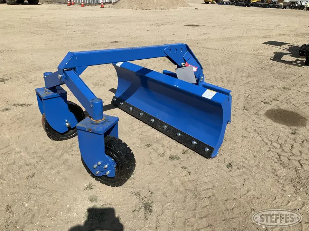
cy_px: 116
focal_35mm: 29
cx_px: 154
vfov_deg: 48.2
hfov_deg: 61.7
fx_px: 259
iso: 25
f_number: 1.8
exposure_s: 1/2959
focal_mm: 3
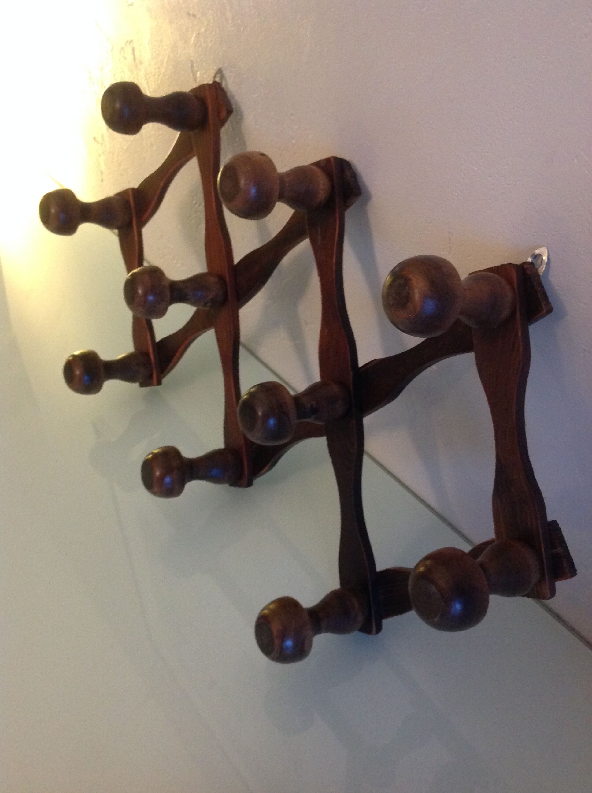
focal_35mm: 35
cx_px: 296
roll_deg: +3.8
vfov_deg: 52.7
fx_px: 800
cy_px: 396
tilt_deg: -40.8
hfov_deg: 40.6
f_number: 2.4
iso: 400
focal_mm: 4.28
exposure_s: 1/15
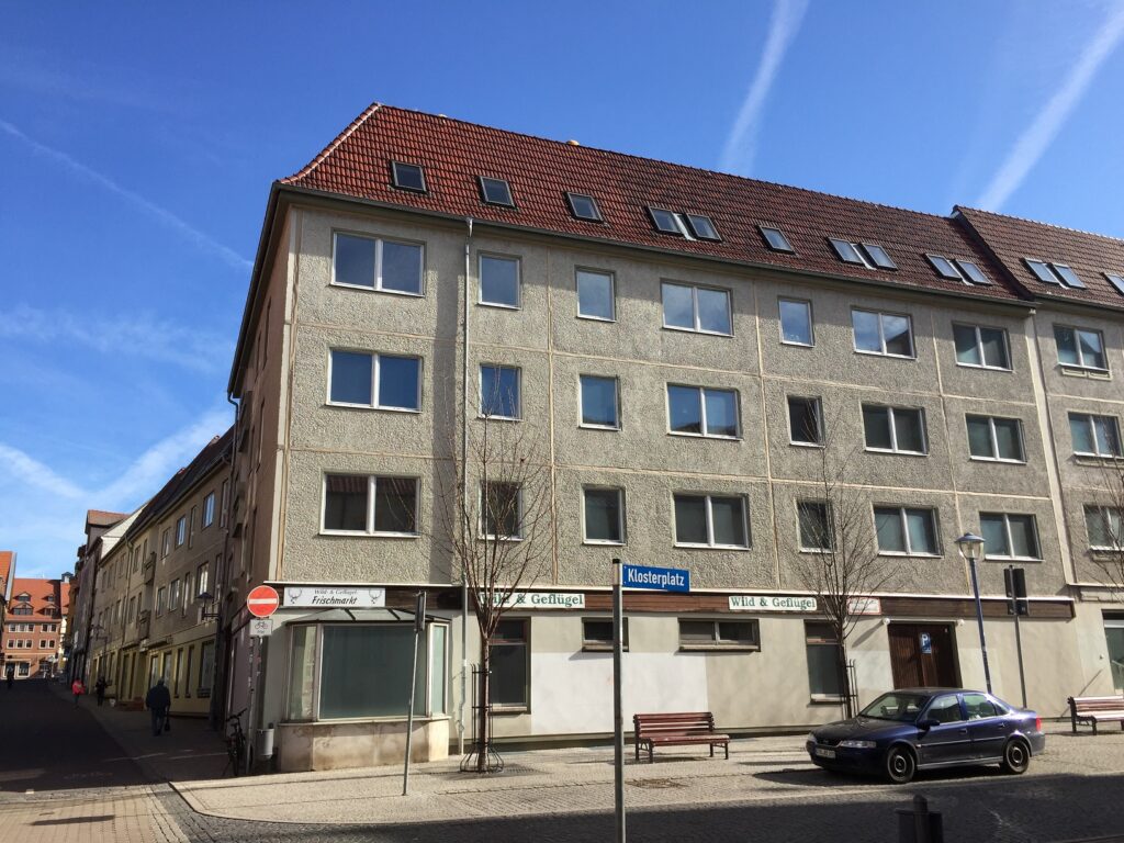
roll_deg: +0.4
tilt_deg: +15.6
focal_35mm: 29
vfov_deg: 48.2
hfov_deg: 61.7
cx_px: 562
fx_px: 942
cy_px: 422
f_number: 2.2
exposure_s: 1/1364
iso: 32
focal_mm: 4.15
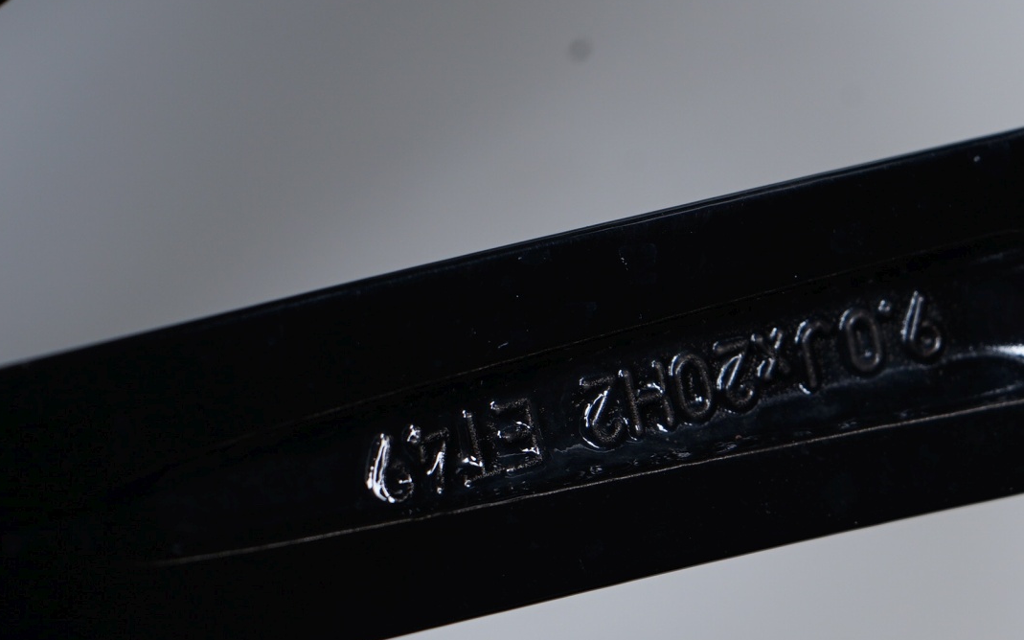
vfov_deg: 10.2
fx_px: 3572
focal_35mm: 128
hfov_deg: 16.3
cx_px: 723
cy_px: 385
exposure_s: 1/125
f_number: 7.1
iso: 250
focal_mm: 70
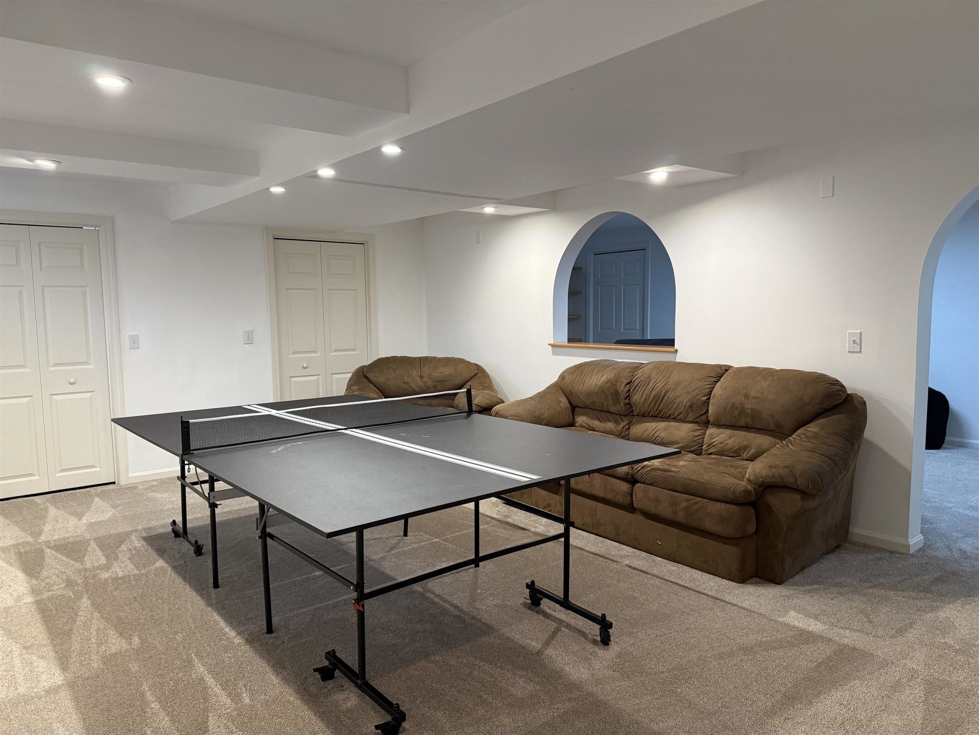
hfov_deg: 71.6
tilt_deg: -5.5
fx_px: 679
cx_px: 490
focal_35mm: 24
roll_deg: +1.0
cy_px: 368
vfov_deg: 56.8
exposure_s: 1/60
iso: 320
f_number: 1.78
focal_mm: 6.76
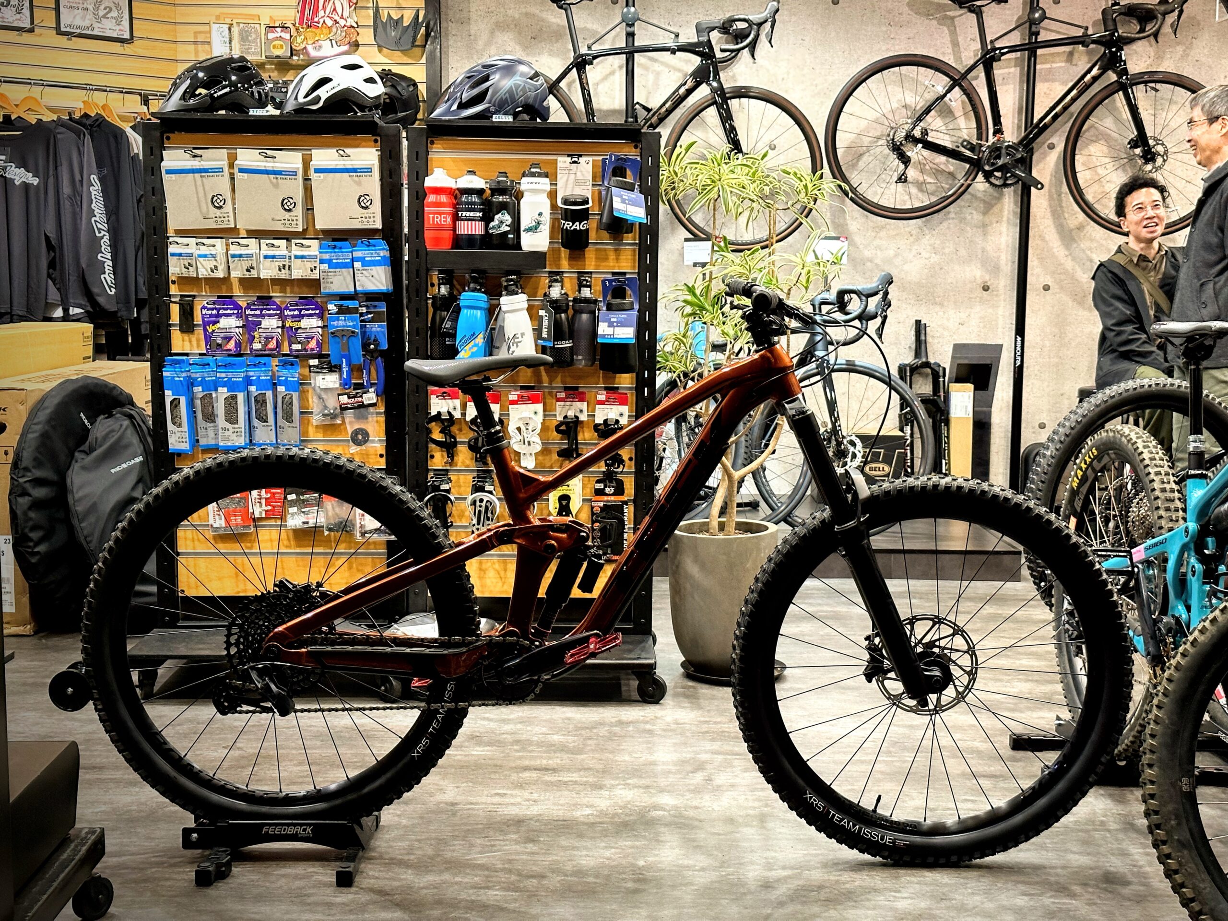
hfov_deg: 39.7
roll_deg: -0.4
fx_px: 1703
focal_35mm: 48
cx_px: 614
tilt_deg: -7.0
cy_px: 460
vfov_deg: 30.3
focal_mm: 6.86
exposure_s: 1/60
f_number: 1.78
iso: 250
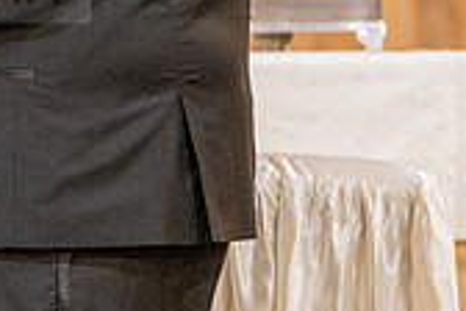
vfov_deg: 1.6
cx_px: -36
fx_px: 11235
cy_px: 12
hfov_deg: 2.4
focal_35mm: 868
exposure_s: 1/160
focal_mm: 200
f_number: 2.8
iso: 2000
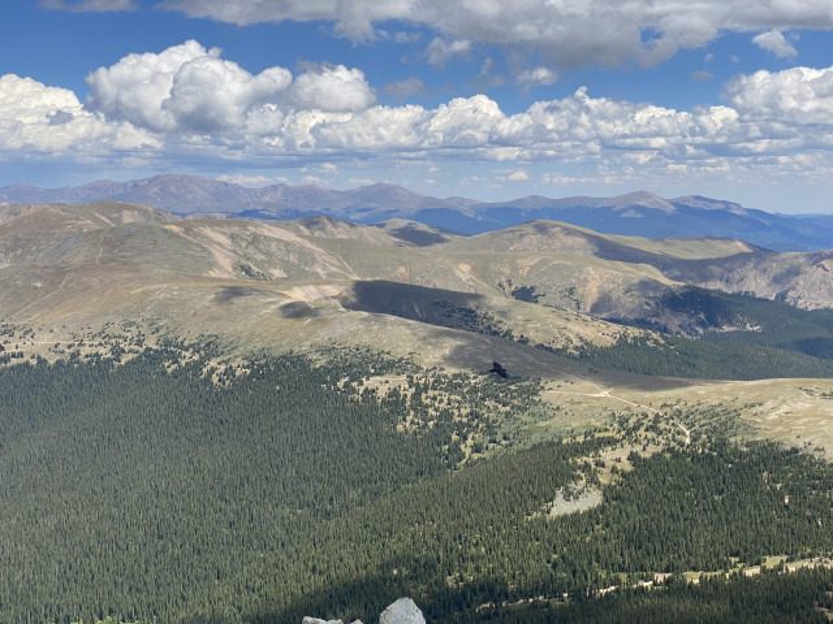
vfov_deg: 28.0
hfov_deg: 36.8
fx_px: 1251
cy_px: 312
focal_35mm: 52
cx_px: 416
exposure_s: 1/1845
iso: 20
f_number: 2
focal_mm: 6
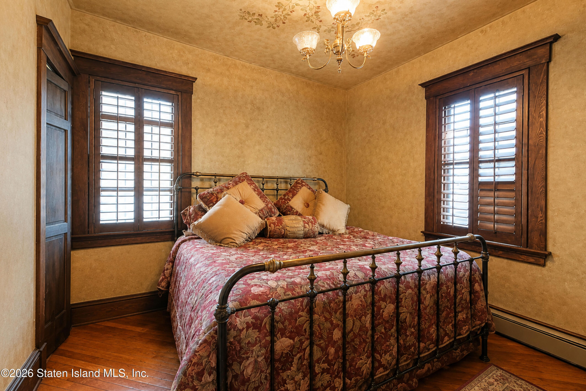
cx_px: 293
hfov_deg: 100.4
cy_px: 196
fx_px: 244
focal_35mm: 15
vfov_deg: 77.3
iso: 2000
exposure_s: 1/25
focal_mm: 10
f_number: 3.6
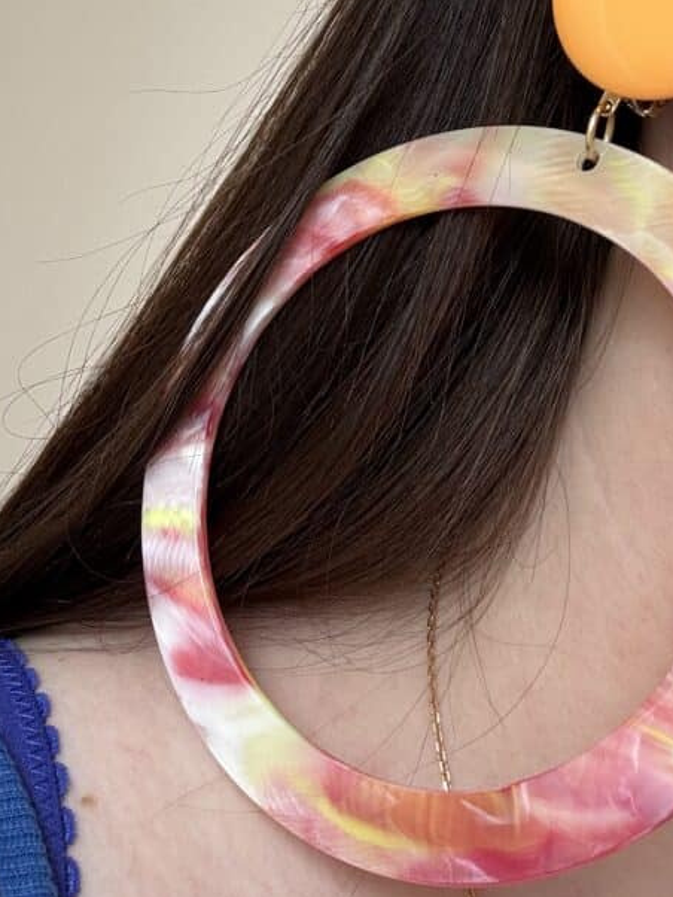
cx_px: 344
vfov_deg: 37.4
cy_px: 392
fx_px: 1321
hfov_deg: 28.6
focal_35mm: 51
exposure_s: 1/121
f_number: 1.9
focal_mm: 2.69
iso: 40
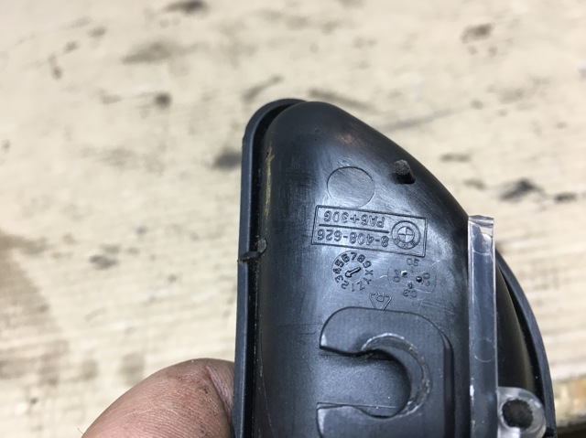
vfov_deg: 48.2
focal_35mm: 29
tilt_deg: -48.6
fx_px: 491
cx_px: 293
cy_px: 219
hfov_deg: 61.7
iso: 80
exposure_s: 1/33
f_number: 2.2
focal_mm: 4.15
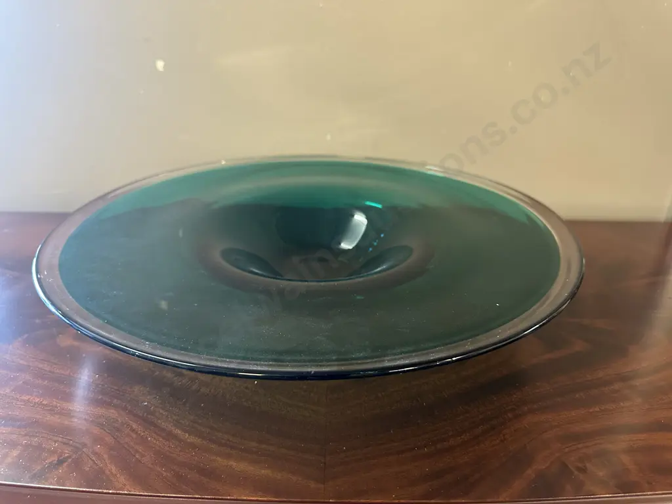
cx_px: 336
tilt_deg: -24.9
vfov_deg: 56.8
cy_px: 252
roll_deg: -1.3
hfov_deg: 71.6
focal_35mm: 24
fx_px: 466
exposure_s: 1/50
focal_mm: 6.86
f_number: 1.78
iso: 500
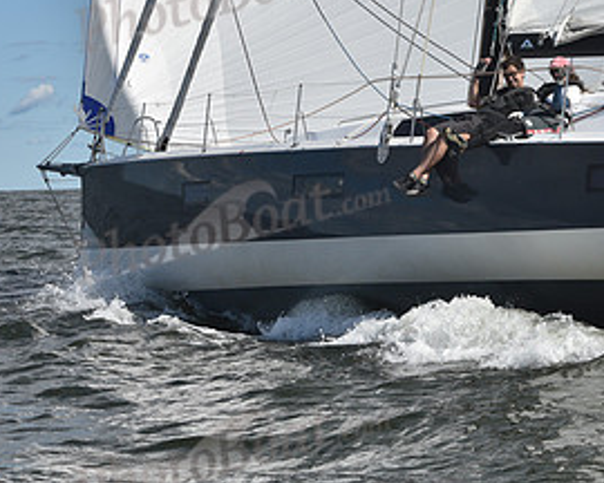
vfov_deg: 10.9
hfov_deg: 13.6
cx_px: 508
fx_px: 2521
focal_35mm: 141
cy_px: 79
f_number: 11
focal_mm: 70
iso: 250
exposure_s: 1/640
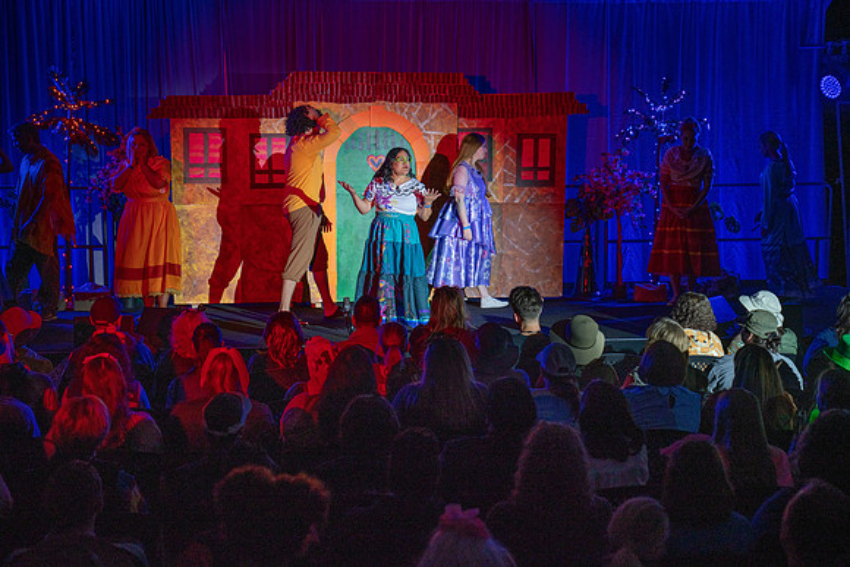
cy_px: 284
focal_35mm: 70
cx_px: 425
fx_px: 1653
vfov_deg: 19.5
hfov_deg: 28.8
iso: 640
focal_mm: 70
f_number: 4.5
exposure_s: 1/200
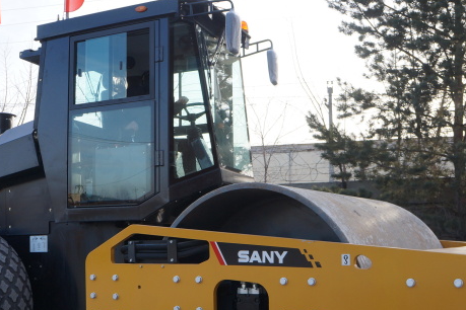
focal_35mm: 47
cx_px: 182
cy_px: 201
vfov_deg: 28.5
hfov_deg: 41.7
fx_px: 608
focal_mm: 18
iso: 200
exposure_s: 1/320
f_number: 5.6
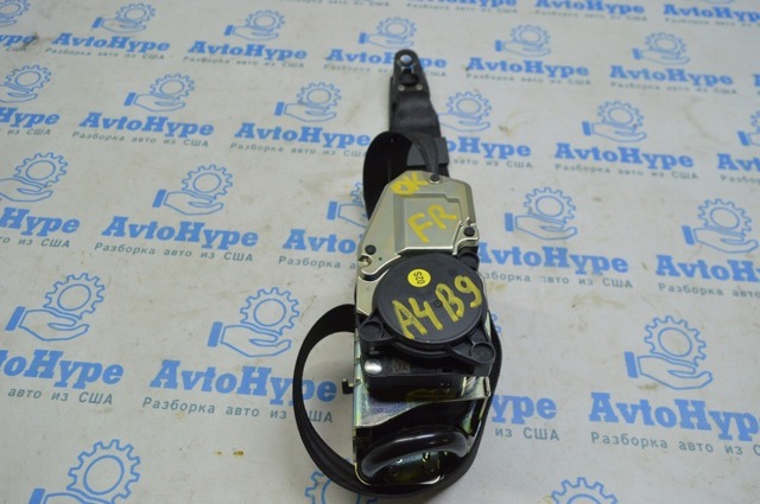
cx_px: 380
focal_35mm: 27
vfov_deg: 47.8
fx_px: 569
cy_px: 252
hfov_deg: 67.4
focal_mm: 18
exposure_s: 1/40
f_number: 5.6
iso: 400
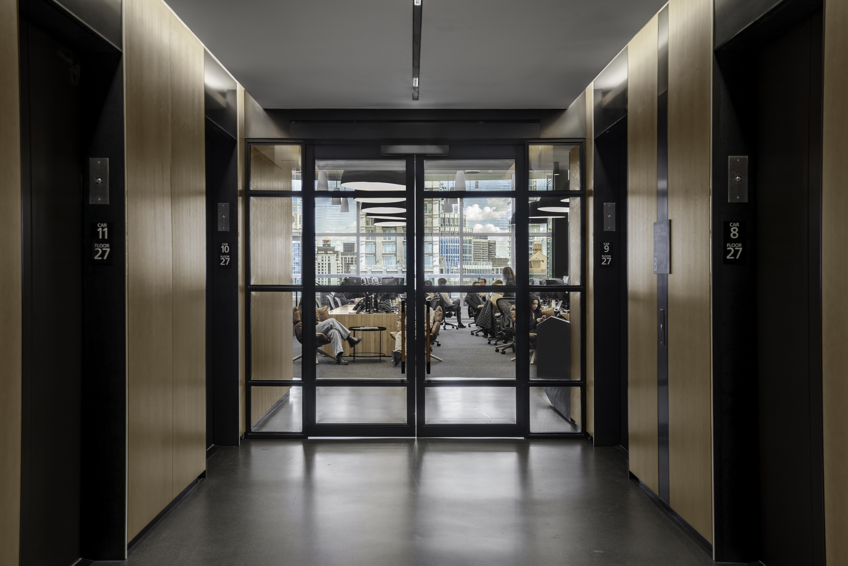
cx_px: 424
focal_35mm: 35
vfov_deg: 37.9
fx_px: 824
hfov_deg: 54.4
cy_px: 283
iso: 100
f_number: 5.6
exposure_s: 1/13
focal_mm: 35
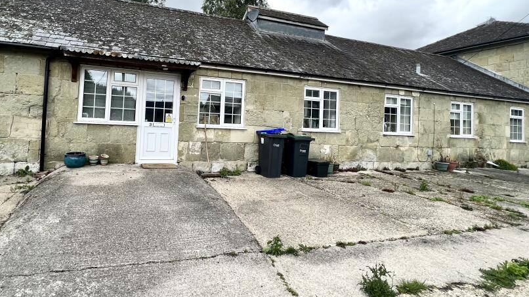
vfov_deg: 60.2
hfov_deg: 90.9
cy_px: 111
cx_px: 200
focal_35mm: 18
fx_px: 252
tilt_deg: +1.9
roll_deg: -3.2
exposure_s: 1/686
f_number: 1.8
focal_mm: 1.57
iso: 32
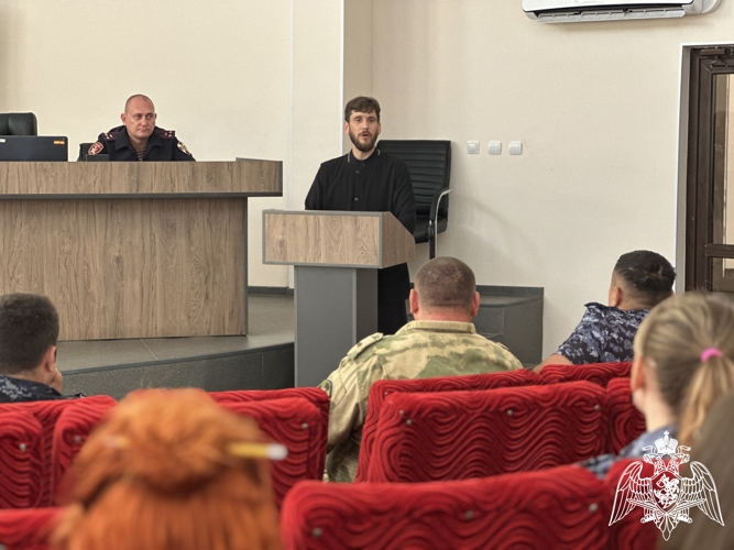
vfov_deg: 19.1
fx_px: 1632
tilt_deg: -3.9
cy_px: 275
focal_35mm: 77
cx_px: 367
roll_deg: -0.6
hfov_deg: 25.3
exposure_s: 1/70
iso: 250
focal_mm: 9
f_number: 2.8
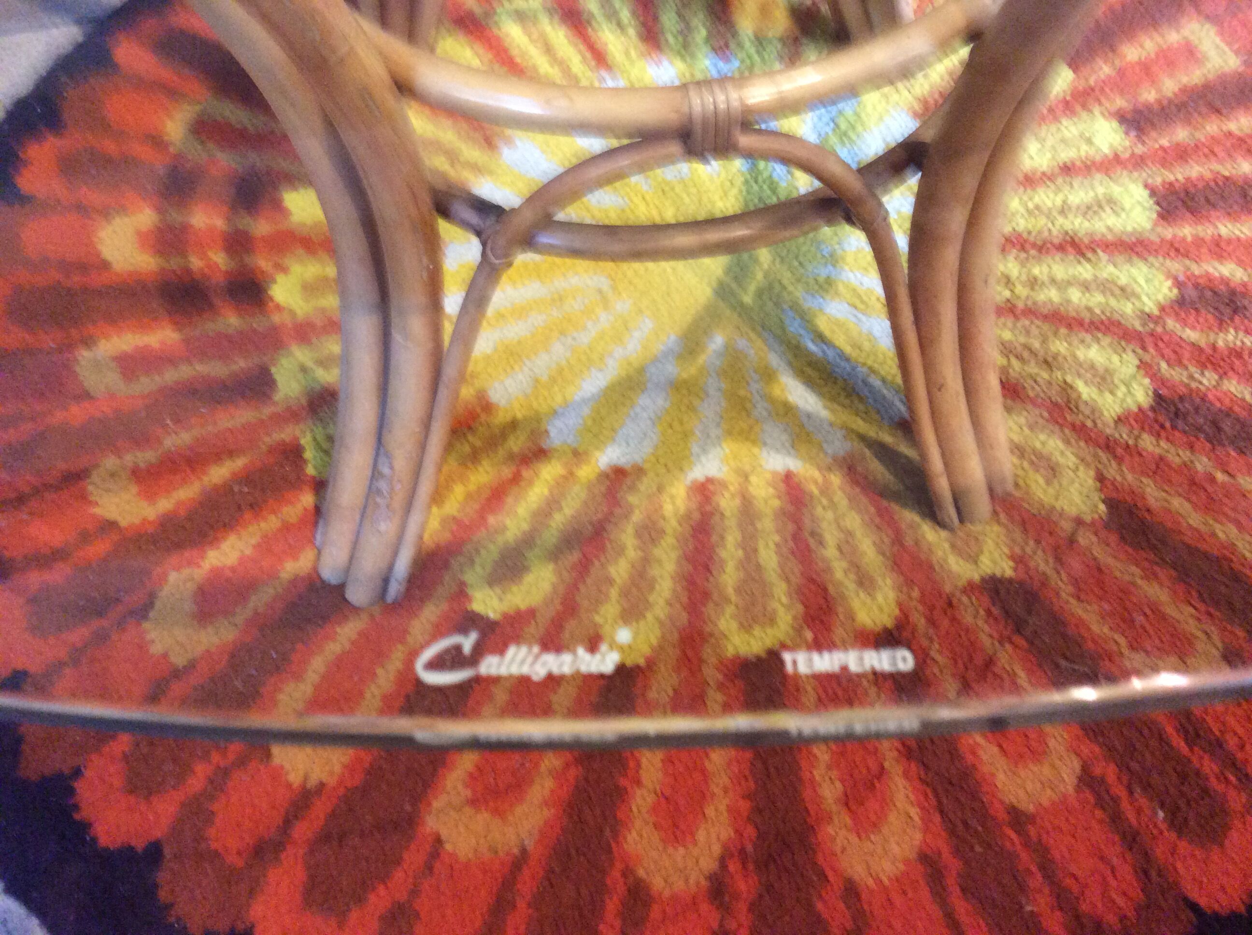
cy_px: 468
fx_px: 1156
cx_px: 626
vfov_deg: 44.1
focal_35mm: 32
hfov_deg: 56.9
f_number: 2.4
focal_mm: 3.3
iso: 250
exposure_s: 1/17
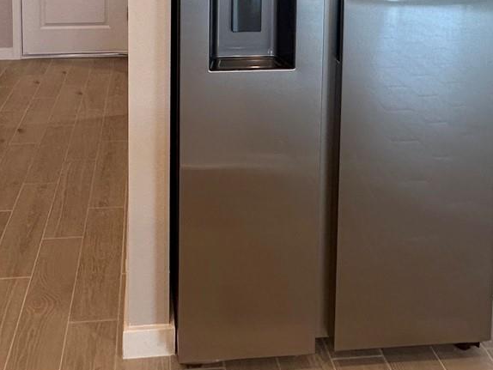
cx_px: 192
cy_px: -77
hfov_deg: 47.5
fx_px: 556
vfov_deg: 30.9
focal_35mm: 39
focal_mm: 2.22
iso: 200
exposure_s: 1/120
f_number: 2.2
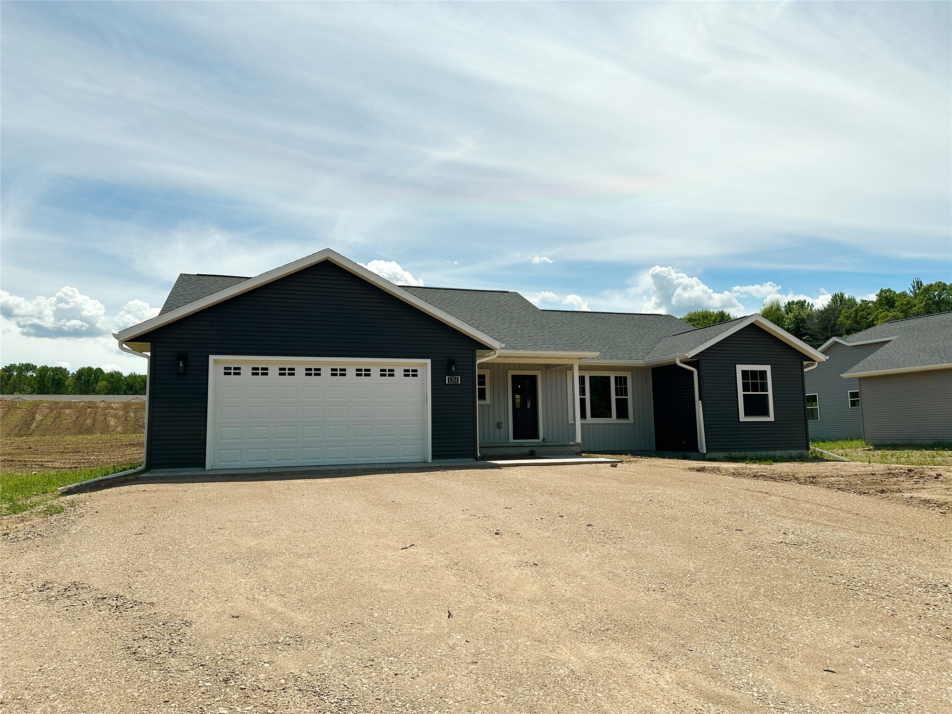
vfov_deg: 56.8
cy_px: 357
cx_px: 476
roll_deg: +0.7
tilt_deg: +6.2
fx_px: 660
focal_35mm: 24
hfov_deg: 71.6
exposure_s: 1/10753
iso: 80
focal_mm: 6.86
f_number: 1.78
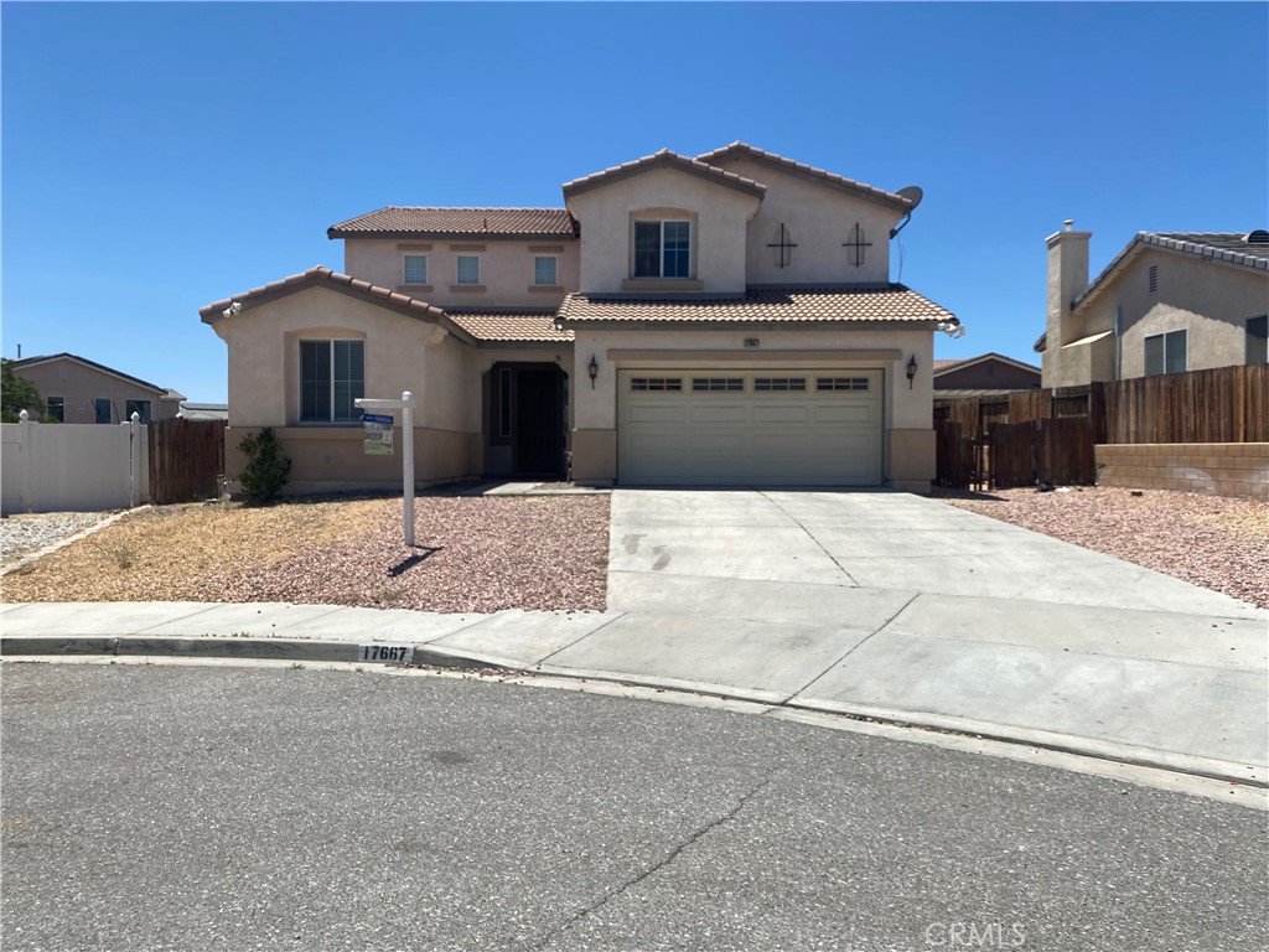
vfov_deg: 53.1
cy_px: 476
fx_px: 953
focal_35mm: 26
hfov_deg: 67.3
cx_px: 634
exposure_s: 1/3846
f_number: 1.8
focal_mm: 4.25
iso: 32
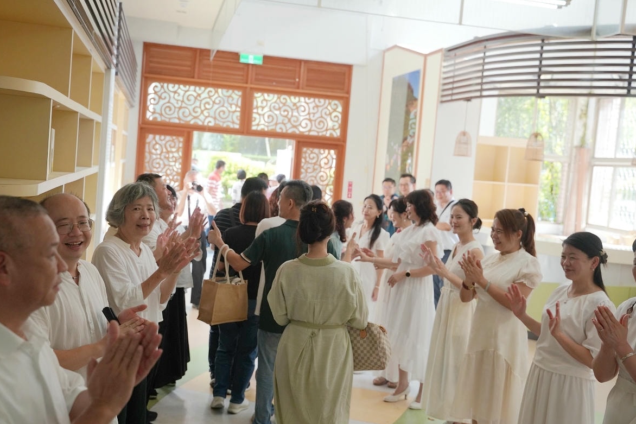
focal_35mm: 43
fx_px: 760
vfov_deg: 31.2
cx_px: 320
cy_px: 208
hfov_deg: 45.4
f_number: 4
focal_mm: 42
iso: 1250
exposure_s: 1/160
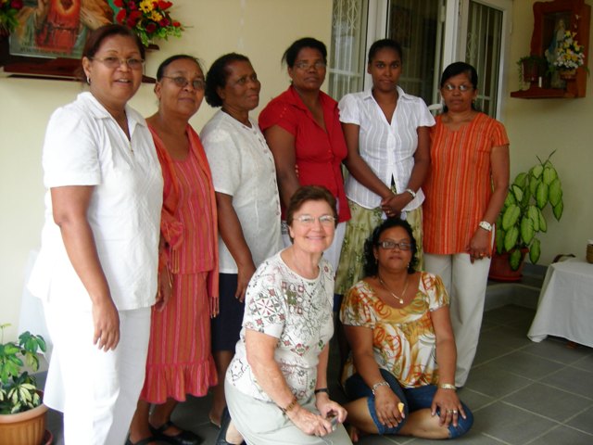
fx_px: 617
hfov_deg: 51.4
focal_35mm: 36
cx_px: 296
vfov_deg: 39.7
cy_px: 222
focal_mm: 7.5
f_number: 2.7
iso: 64
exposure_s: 1/41.5
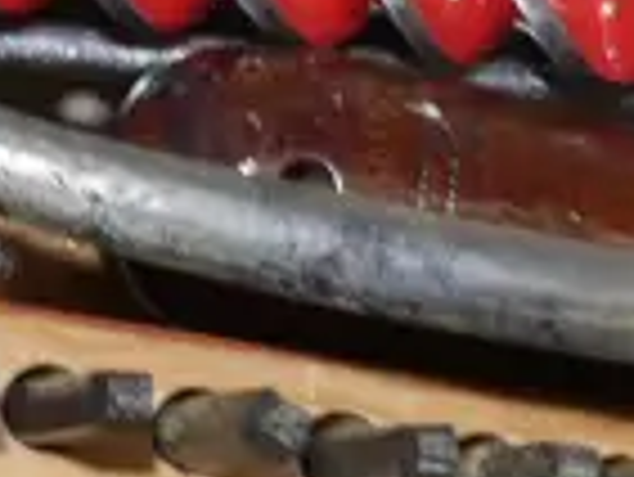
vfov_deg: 4.9
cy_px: 477
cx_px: 1052
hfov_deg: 6.4
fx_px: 5573
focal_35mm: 304
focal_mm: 21
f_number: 4.6
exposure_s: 1/60
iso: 400
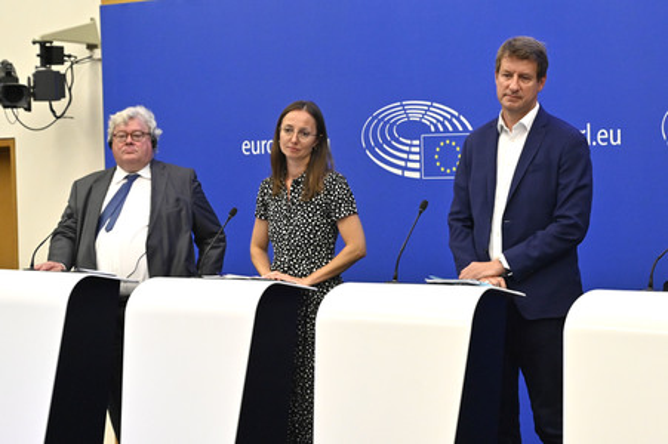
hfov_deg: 28.9
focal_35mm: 70
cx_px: 334
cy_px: 222
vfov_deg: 19.4
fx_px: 1298
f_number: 5.6
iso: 4000
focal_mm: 70
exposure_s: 1/250
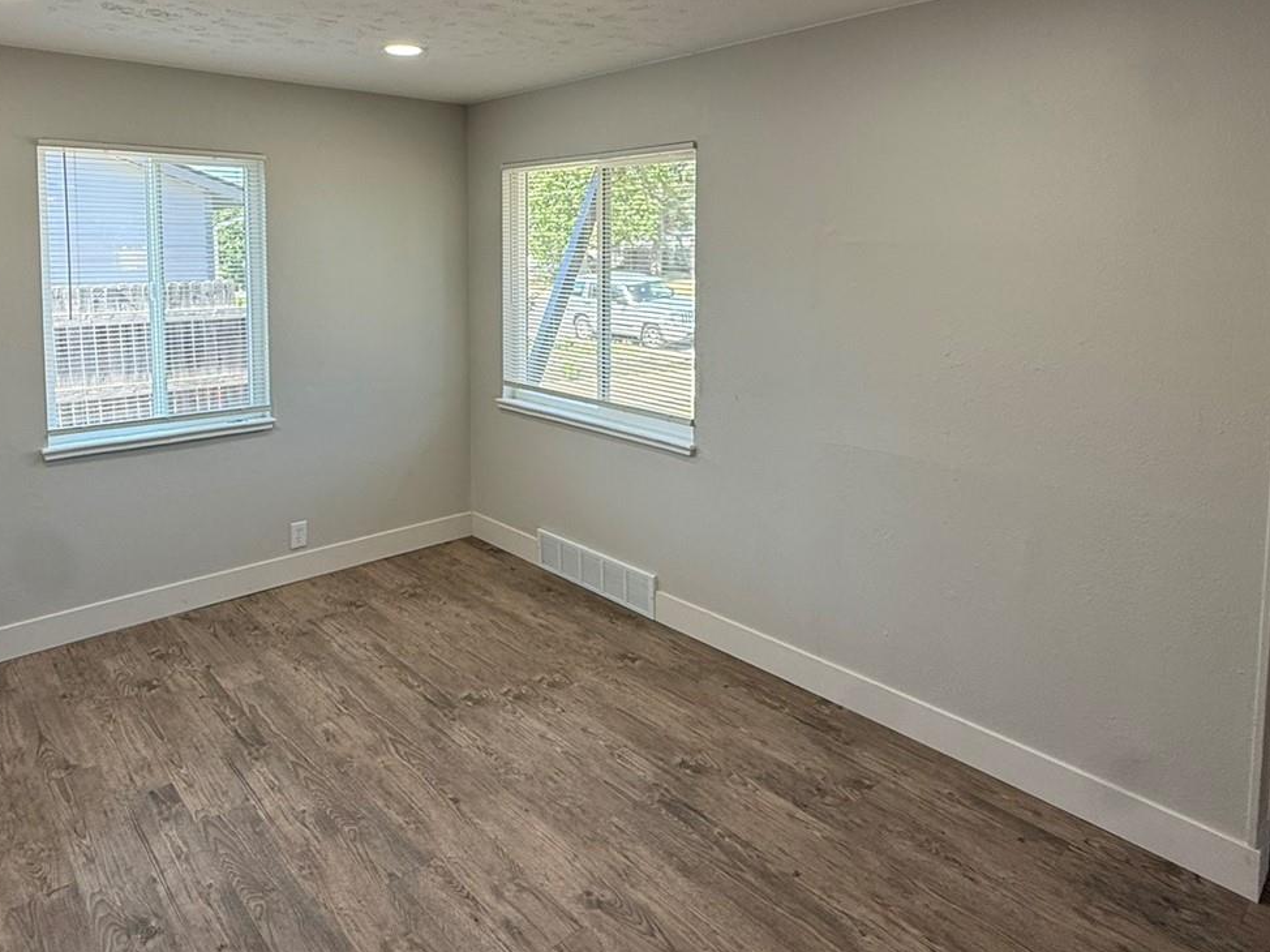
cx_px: 565
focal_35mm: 23
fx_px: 844
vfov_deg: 57.2
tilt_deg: -3.3
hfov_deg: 73.7
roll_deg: -0.2
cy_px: 299
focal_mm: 2.22
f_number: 2.2
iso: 80
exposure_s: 1/120
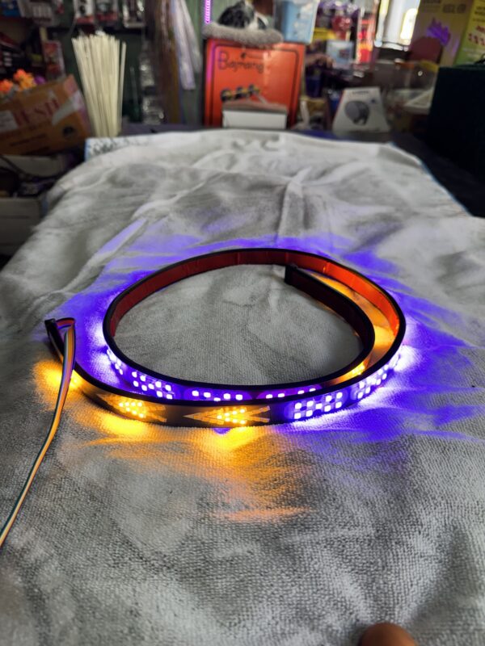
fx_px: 448
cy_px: 323
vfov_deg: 71.6
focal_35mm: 24
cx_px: 242
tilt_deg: -32.7
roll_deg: -3.2
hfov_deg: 56.8
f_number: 1.78
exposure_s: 1/144
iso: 64
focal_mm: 6.76
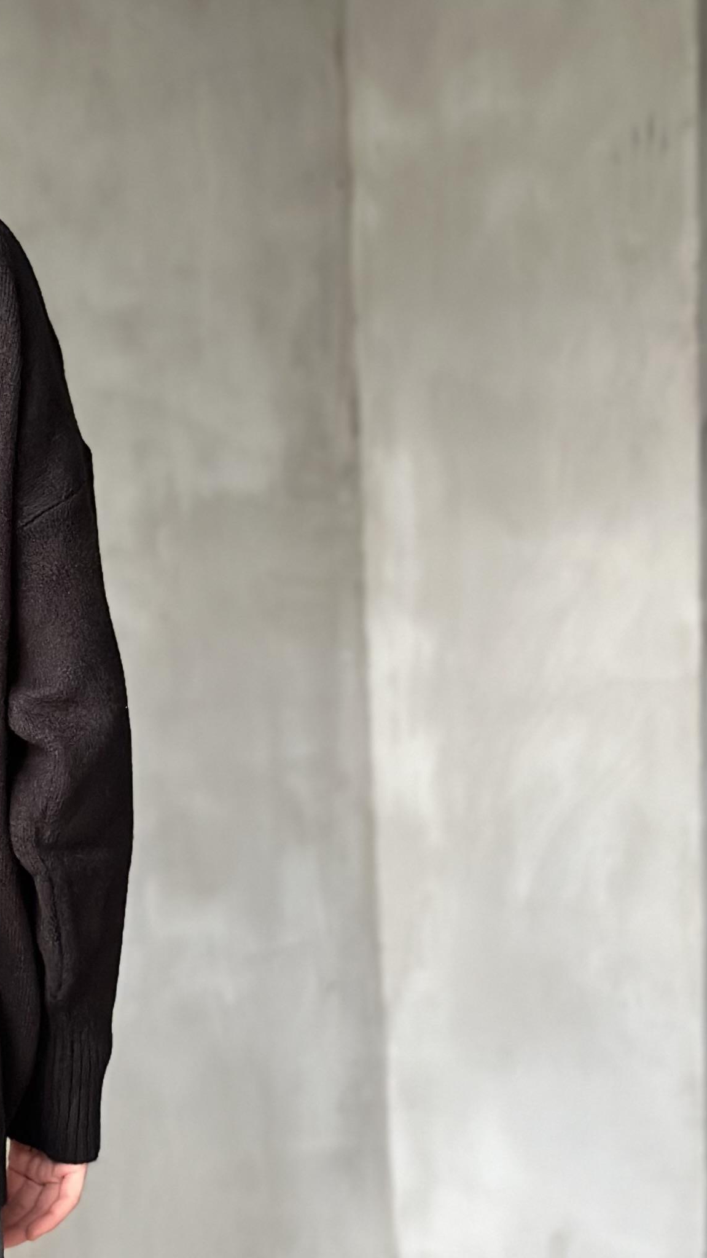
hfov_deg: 11.6
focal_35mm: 103
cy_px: 540
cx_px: -92
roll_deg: +0.0
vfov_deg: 20.7
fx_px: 3434
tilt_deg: -0.1
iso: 320
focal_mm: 6.86
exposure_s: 1/60
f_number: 1.78
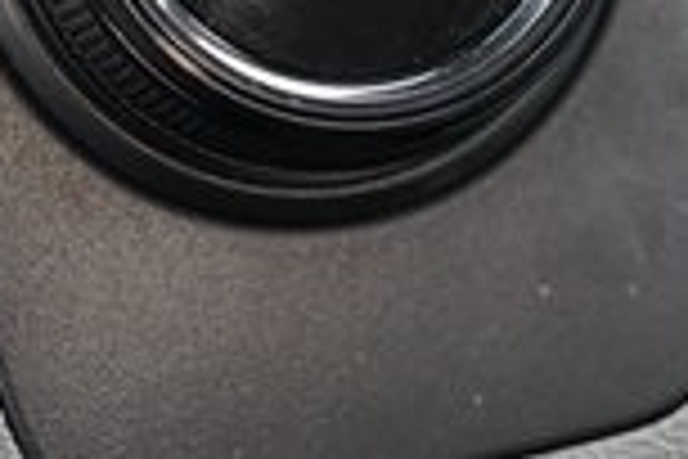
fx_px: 3191
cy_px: -128
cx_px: 306
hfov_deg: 12.3
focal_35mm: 167
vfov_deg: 8.1
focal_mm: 40
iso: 1000
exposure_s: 1/60
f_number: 4
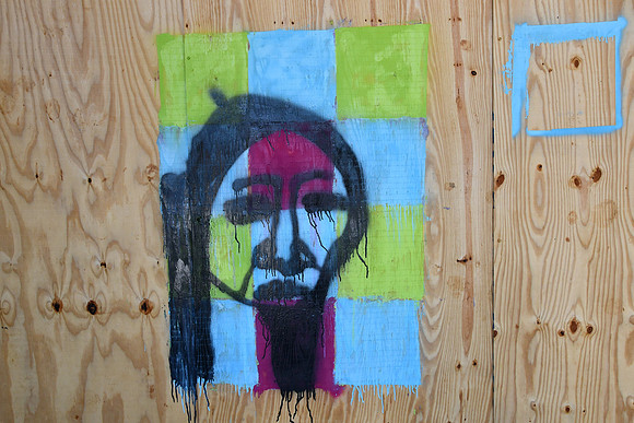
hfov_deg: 57.2
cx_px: 317
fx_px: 581
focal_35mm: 33
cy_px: 212
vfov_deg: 40.0
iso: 800
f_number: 8
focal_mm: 22
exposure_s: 1/125
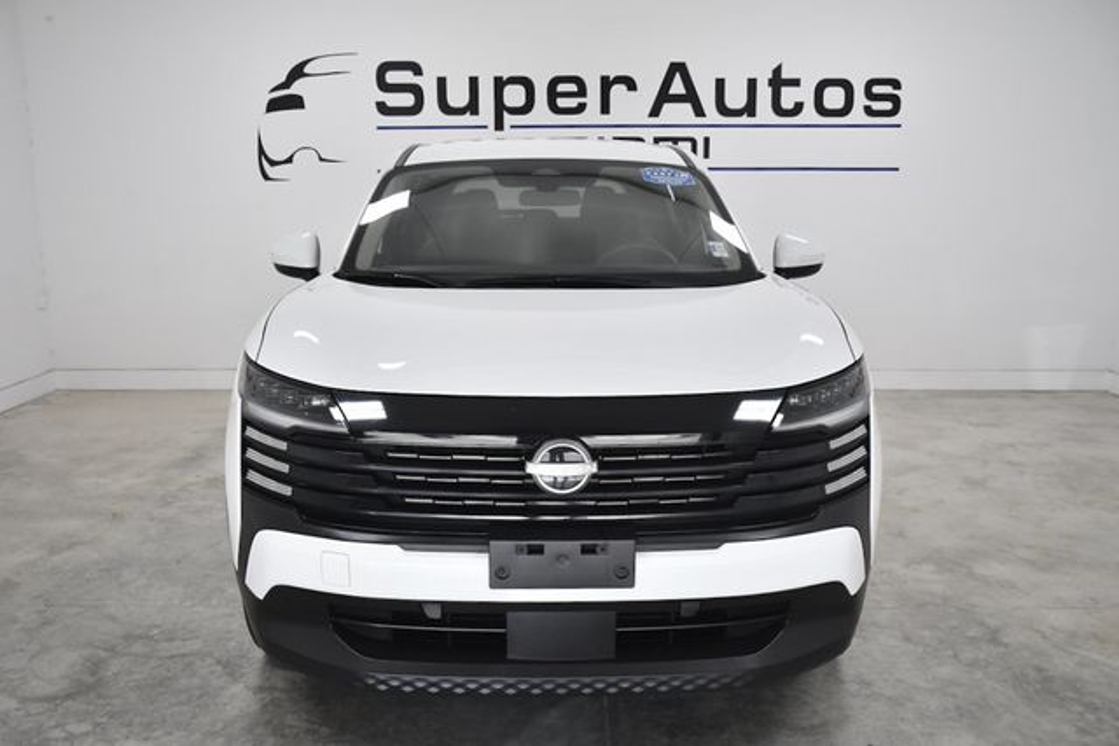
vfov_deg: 40.0
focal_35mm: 33
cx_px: 560
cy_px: 373
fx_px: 1026
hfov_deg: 57.2
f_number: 4
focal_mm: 22
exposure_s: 1/1000
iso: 1250
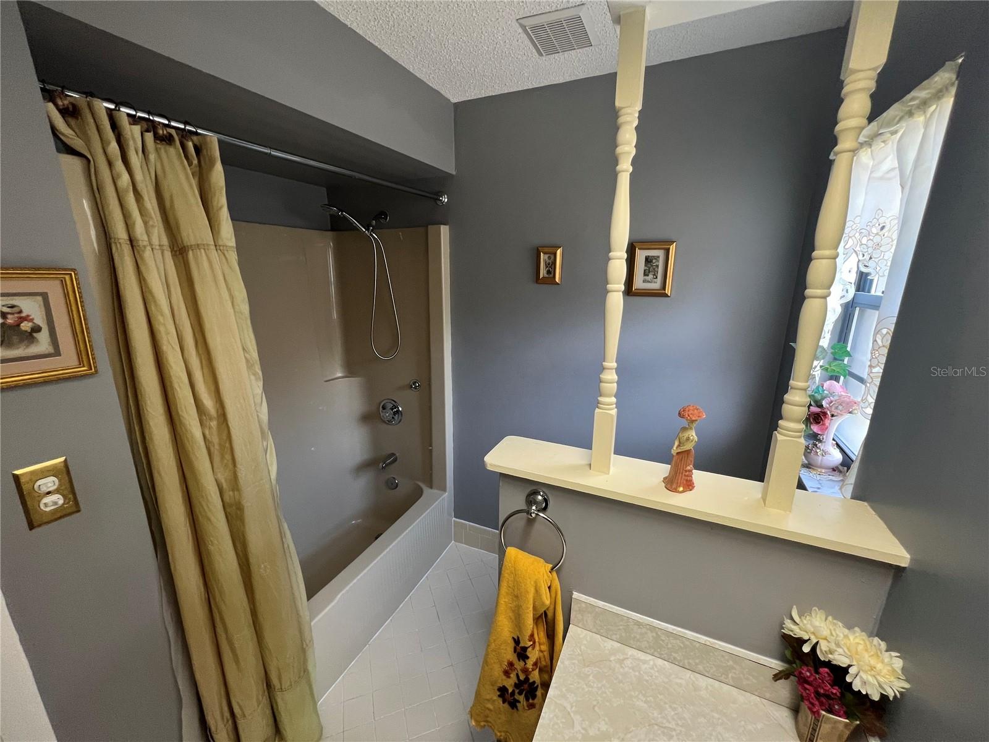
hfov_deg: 106.2
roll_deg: -0.2
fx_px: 371
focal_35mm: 13
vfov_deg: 89.9
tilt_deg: -15.3
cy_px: 371
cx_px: 494
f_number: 1.8
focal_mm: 1.57
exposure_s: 1/60
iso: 160
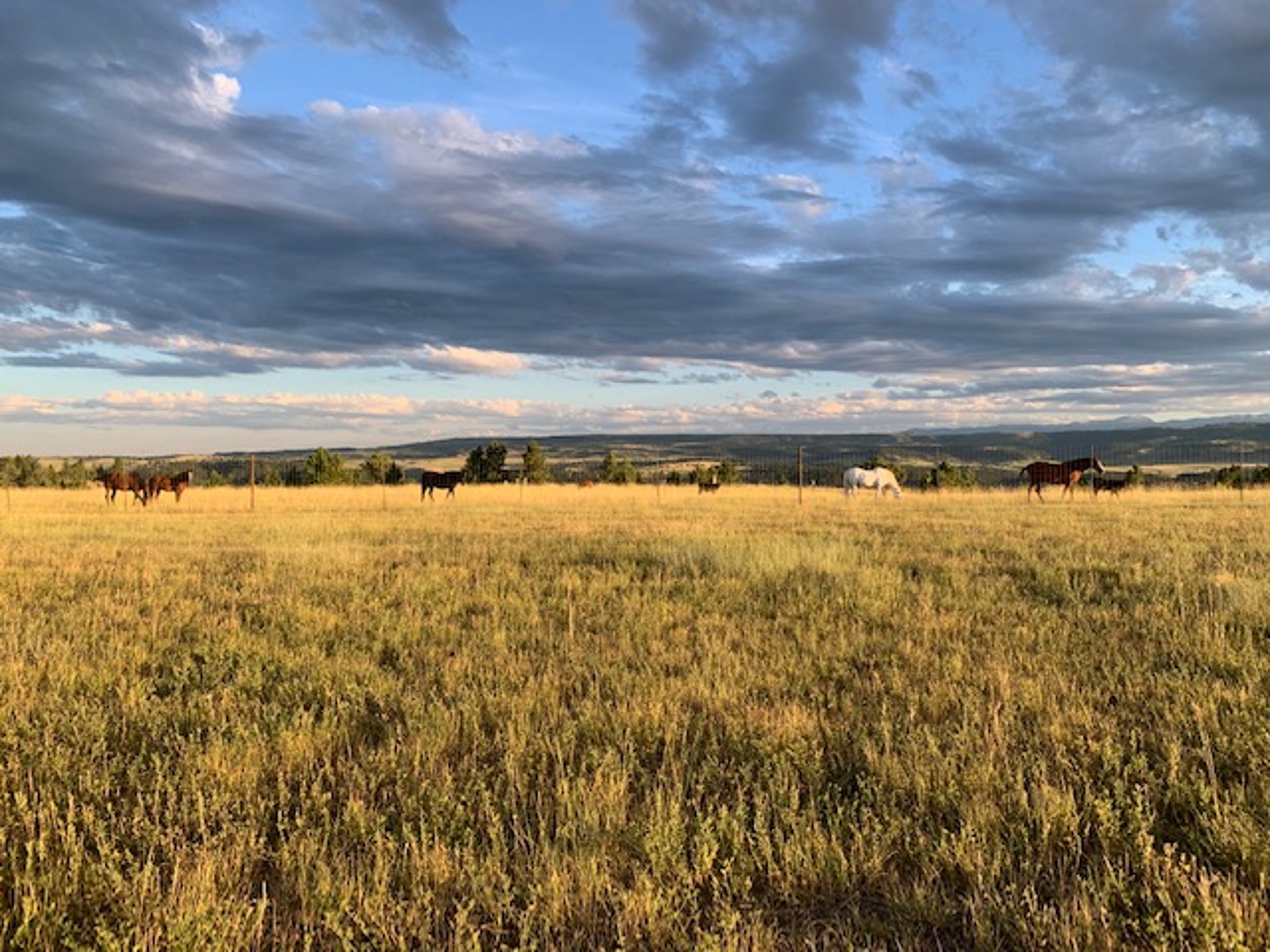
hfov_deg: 67.3
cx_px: 635
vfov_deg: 53.1
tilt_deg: +1.5
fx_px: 954
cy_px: 476
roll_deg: +0.3
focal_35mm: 26
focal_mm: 4.25
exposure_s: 1/422
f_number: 1.8
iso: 25
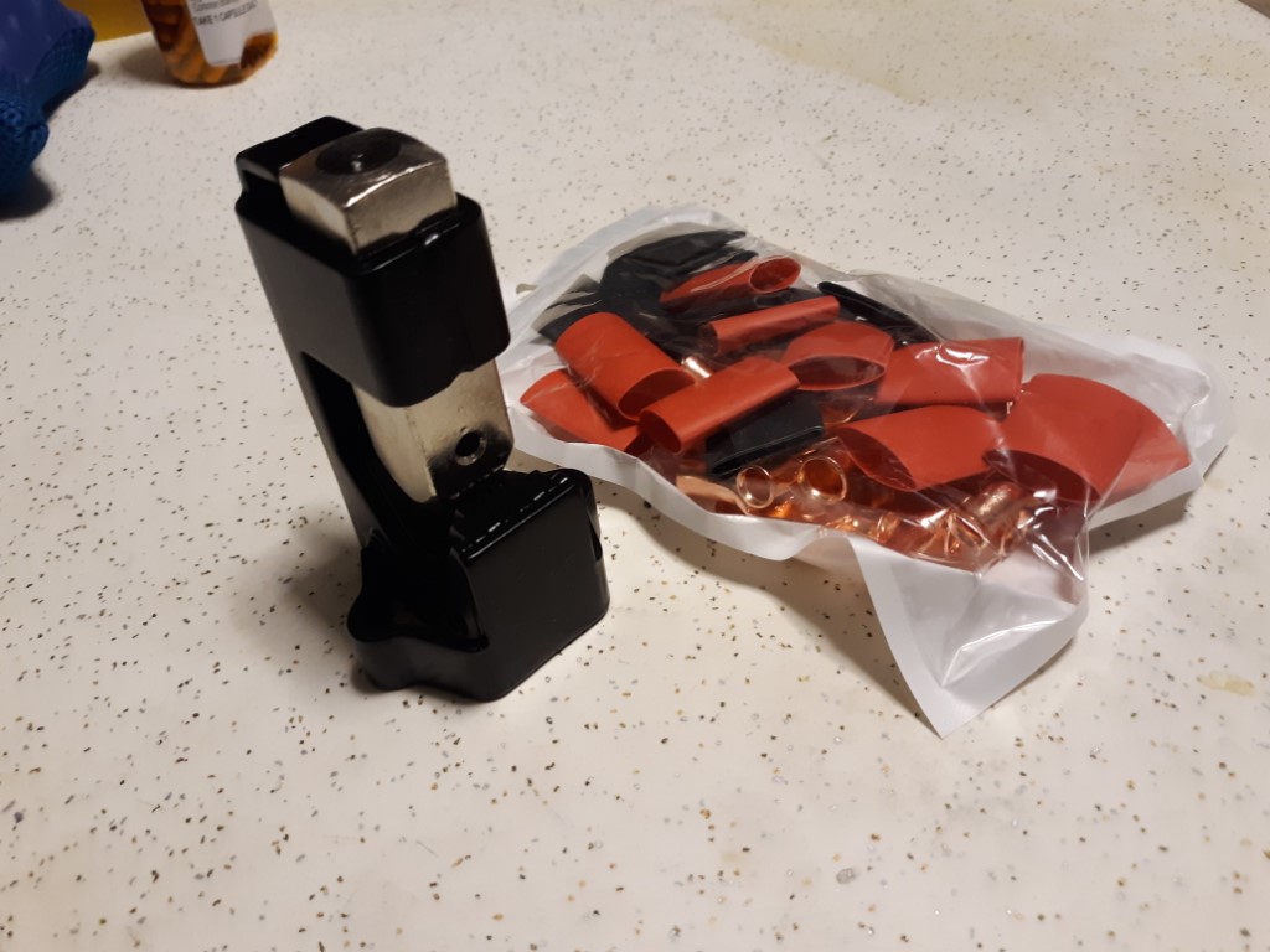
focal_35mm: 28
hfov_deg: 63.4
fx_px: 1027
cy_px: 476
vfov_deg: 49.7
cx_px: 635
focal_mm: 3.7
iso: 160
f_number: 1.7
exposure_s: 1/40
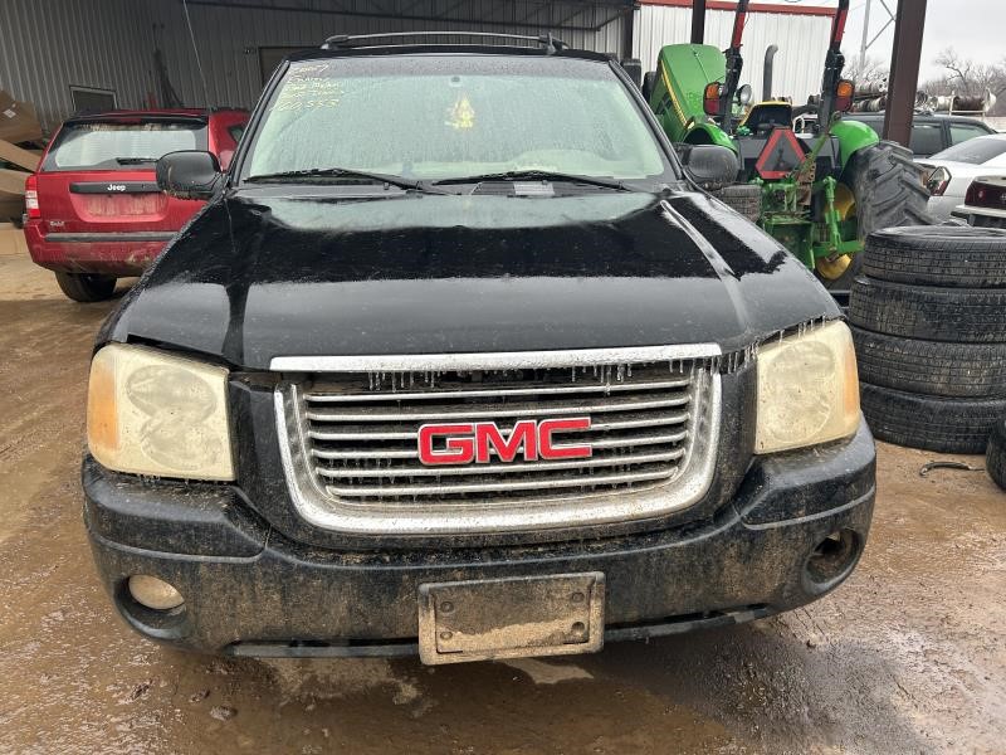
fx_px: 756
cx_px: 503
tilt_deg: -17.5
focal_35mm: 26
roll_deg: +1.2
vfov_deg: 53.1
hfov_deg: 67.3
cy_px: 378
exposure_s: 1/162
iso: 40
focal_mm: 5.7
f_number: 1.5
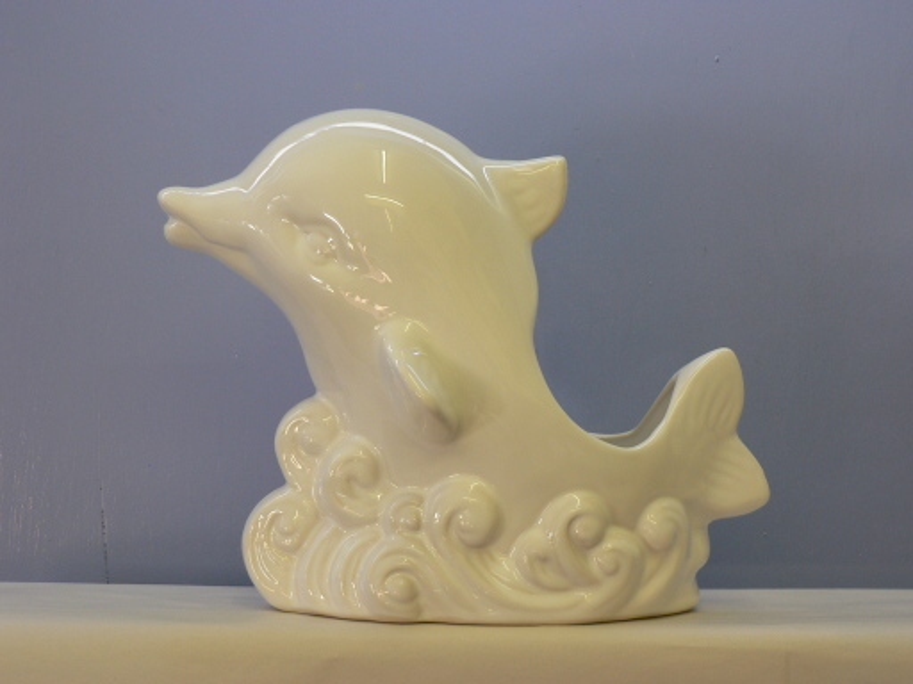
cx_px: 456
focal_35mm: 106
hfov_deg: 18.5
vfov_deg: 14.0
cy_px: 342
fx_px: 2796
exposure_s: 1/50
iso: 100
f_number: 3.2
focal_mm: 17.7
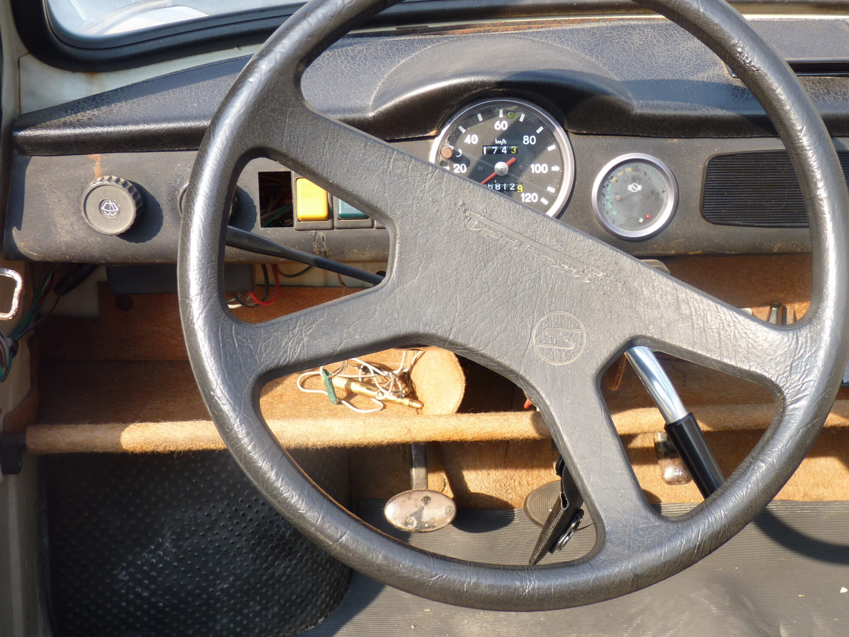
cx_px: 538
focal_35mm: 49
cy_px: 309
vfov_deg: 29.7
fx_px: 1202
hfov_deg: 38.6
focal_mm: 6.8
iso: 80
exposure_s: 1/125
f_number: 4
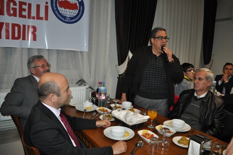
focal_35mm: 27
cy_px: 78
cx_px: 116
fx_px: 175
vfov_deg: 47.9
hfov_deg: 67.4
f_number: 3.5
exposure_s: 1/60
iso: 800
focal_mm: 18
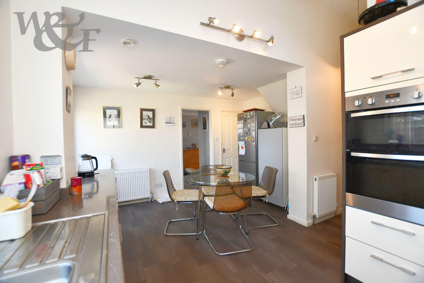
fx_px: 177
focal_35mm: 15
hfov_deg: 100.4
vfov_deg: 77.3
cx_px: 212
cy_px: 142
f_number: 4
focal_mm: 10
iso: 250
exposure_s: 1/60
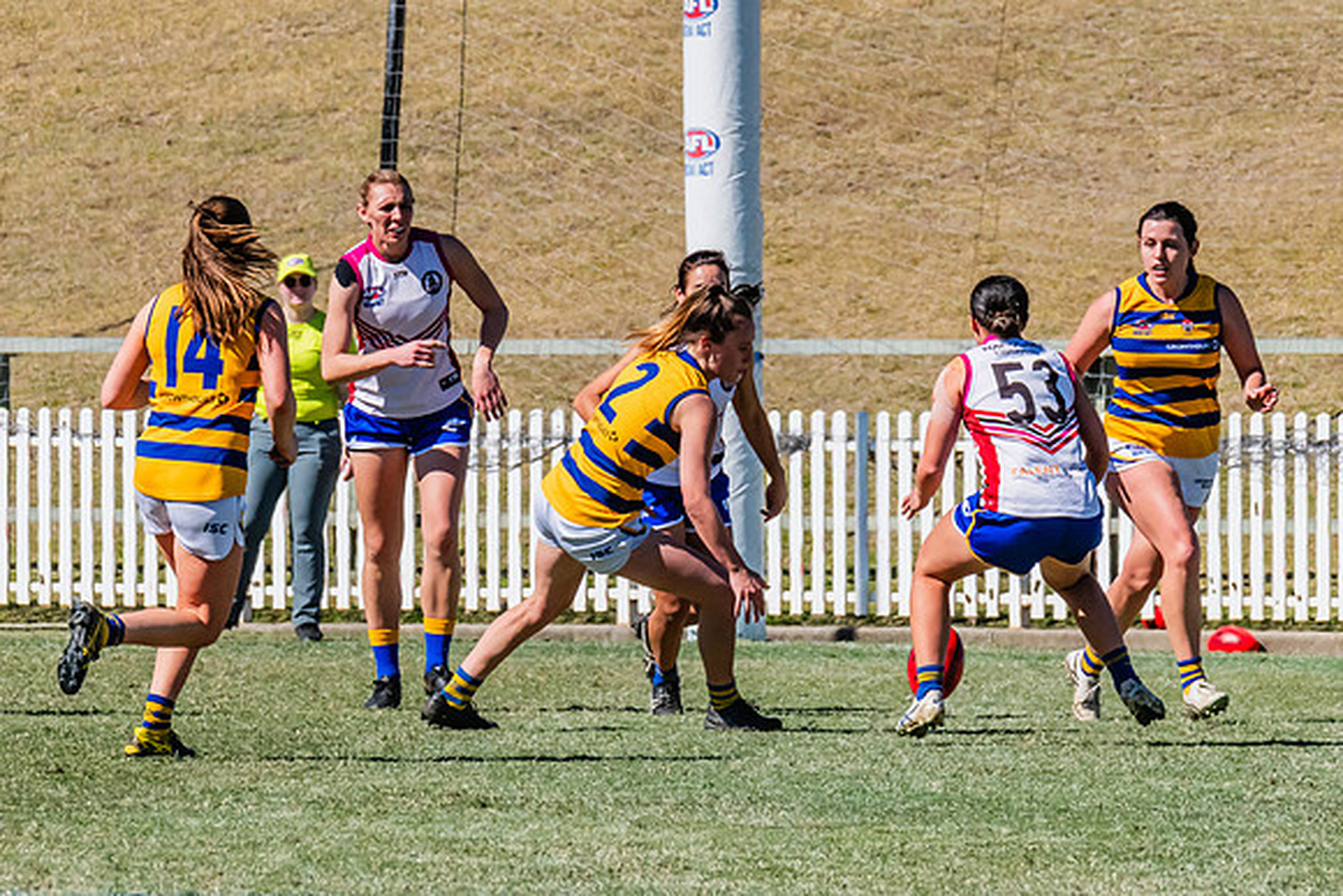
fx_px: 22915
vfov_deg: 2.2
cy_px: 423
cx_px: 832
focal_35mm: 614
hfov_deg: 3.4
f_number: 14
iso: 800
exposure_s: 1/1600
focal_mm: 330
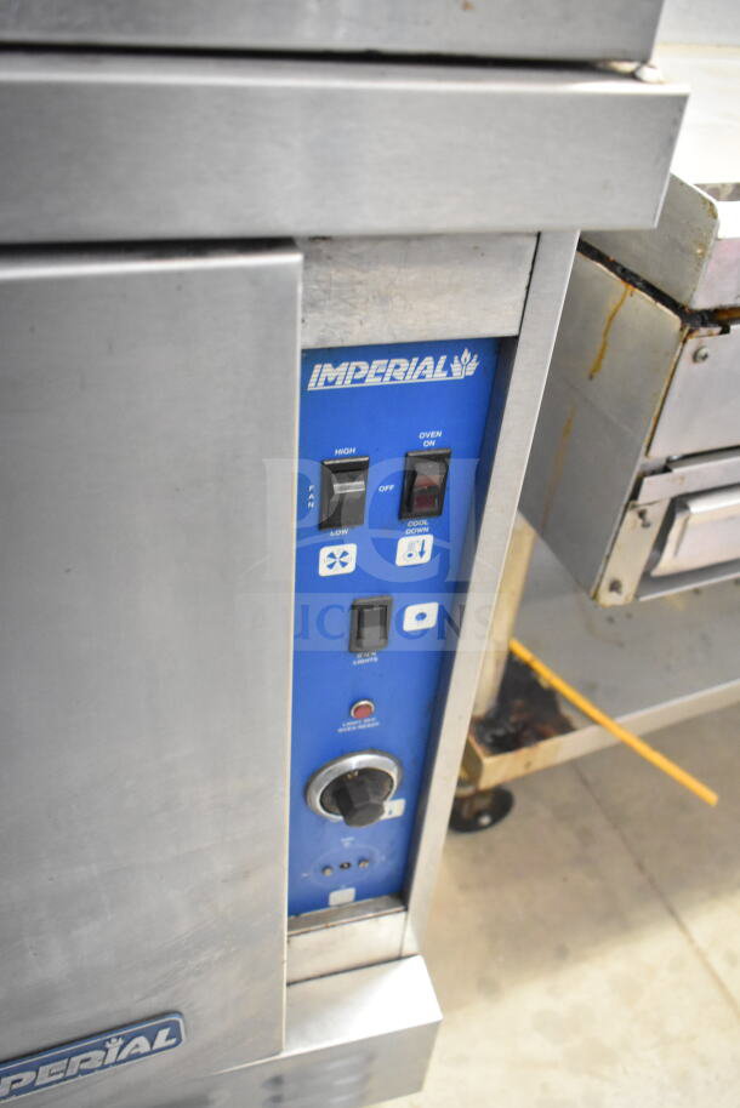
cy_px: 554
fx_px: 924
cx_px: 370
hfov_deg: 43.6
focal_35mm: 30
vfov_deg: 61.9
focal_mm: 20
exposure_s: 1/30
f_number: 3.5
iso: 4500
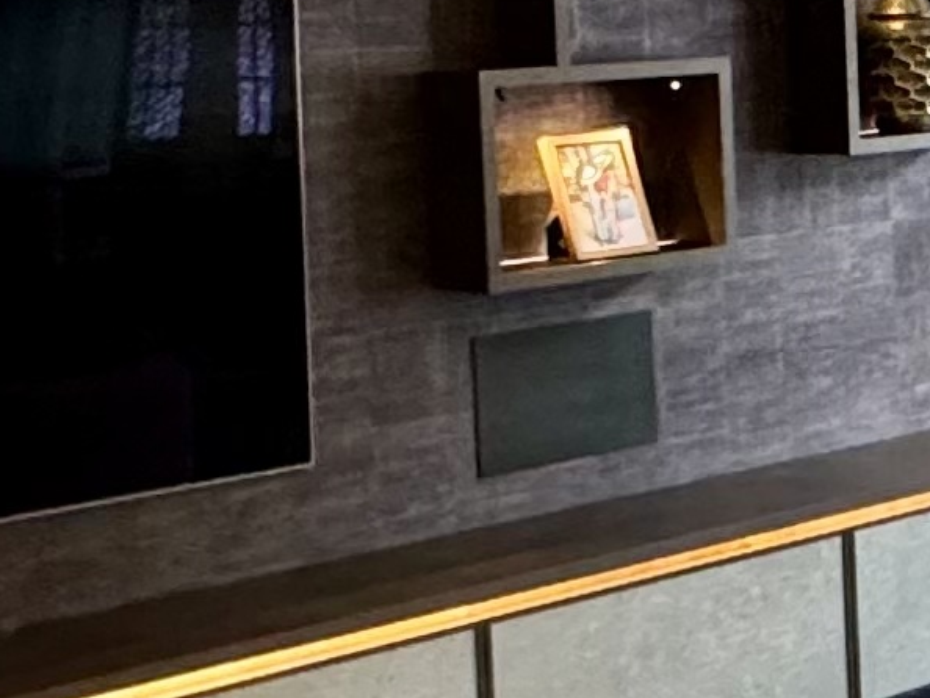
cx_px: 858
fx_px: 2553
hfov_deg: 20.2
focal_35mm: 95
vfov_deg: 15.5
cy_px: 139
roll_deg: +2.5
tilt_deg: -2.5
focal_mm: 2.22
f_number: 2.2
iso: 320
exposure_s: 1/82
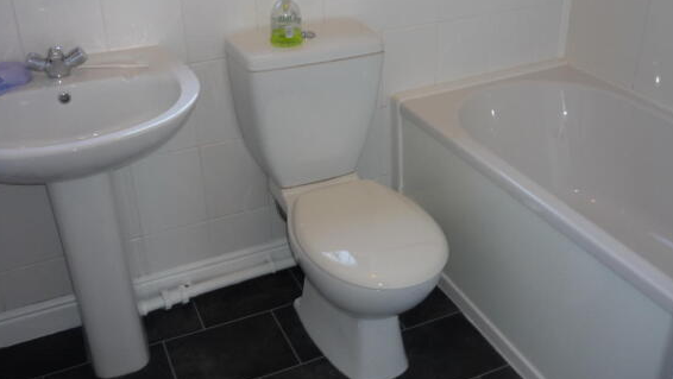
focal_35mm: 37
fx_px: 661
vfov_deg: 31.9
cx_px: 334
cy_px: 141
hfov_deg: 54.0
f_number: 2.8
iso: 100
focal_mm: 5.5
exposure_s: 1/30
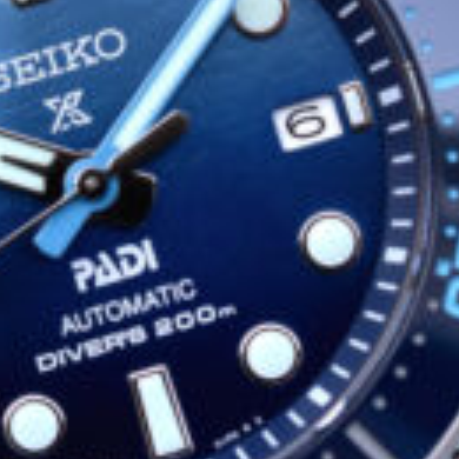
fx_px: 4516
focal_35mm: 301
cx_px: 95
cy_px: 191
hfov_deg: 5.8
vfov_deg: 5.8
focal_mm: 60
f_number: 5.6
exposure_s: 1/4000
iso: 2000
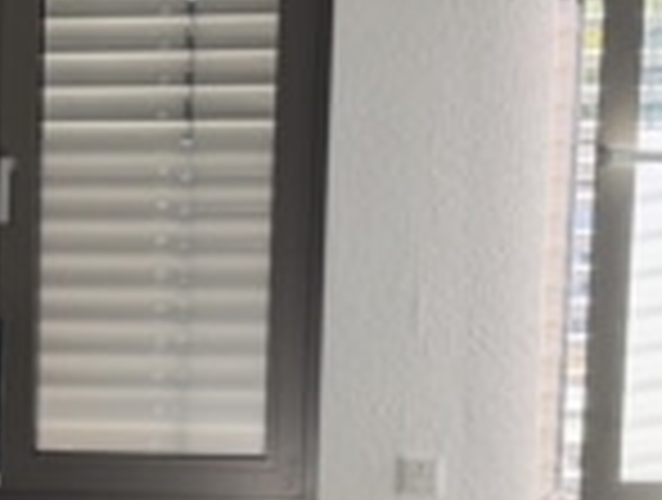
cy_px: 536
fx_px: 2396
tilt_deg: -8.3
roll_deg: -1.2
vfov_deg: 11.7
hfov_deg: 15.2
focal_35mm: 125
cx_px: -108
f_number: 1.78
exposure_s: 1/193
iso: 125
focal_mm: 6.76
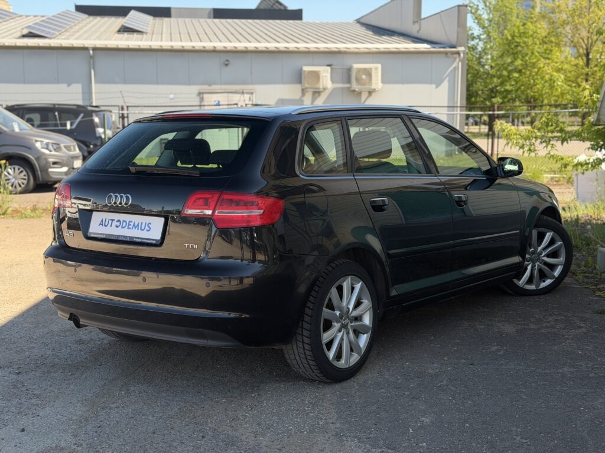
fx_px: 839
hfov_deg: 39.7
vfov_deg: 30.3
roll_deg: +0.2
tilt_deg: -8.2
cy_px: 226
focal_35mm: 48
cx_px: 302
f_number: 1.78
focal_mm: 6.76
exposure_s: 1/425
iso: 80
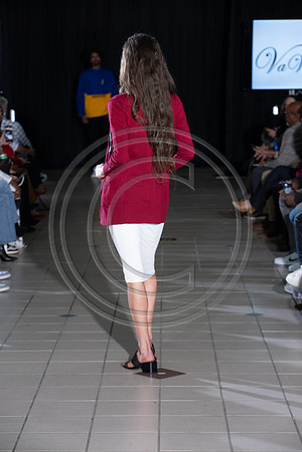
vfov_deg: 18.3
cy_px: 226
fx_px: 1409
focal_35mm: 112
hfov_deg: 12.2
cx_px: 151
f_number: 6.3
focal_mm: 112
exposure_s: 1/160
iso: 1250
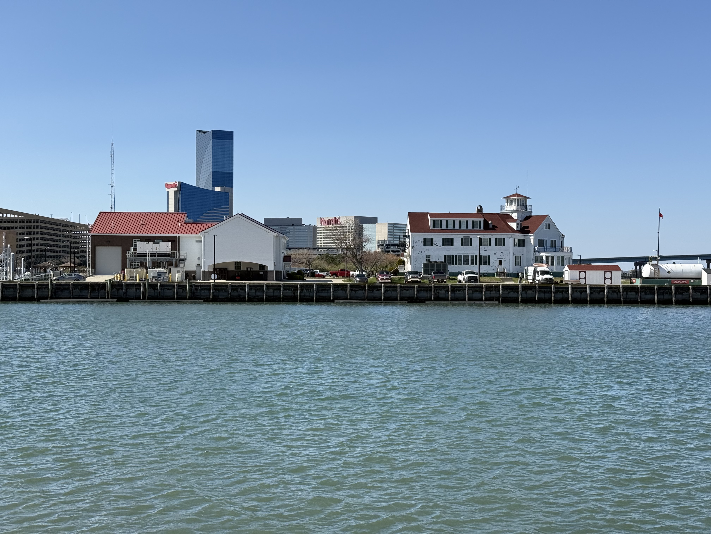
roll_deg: -0.3
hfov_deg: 39.7
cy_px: 267
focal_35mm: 48
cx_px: 356
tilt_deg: +0.4
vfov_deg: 30.3
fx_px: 986
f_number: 1.78
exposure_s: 1/4587
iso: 64
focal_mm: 6.76
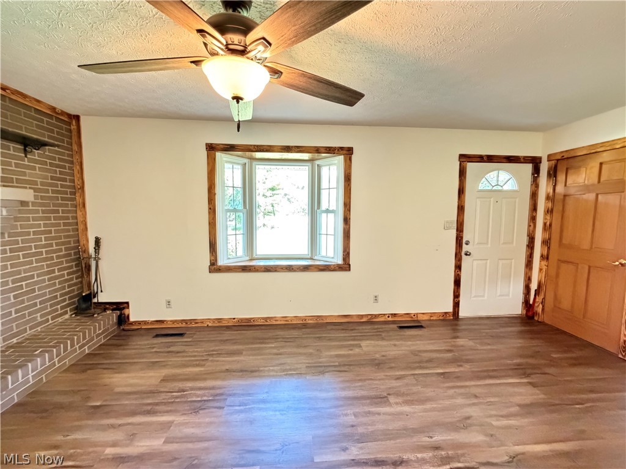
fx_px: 253
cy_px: 234
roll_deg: +0.0
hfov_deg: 102.1
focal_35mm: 14
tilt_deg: -5.1
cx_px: 313
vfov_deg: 85.7
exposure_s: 1/34
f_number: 2.2
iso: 1600
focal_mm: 2.22
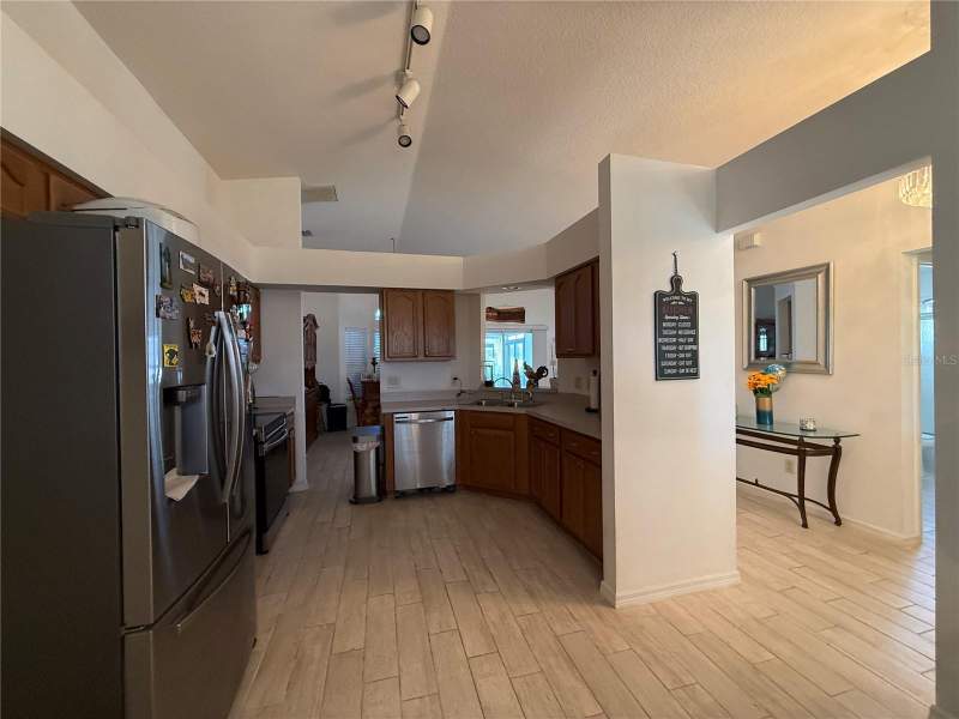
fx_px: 388
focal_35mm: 14
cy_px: 360
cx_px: 480
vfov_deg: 85.7
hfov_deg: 102.1
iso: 500
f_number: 2.2
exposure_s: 1/120
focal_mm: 2.22
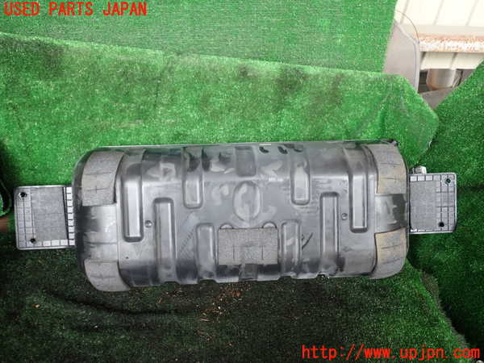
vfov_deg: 46.8
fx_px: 419
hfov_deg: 60.0
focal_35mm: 30
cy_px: 182
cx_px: 242
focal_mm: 5.4
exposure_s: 1/60
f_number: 2.3
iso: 160
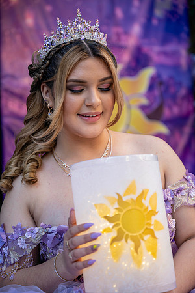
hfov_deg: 19.5
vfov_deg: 28.8
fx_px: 569
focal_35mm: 70
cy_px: 146
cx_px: 98
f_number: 2.8
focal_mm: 70
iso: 160
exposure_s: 1/100
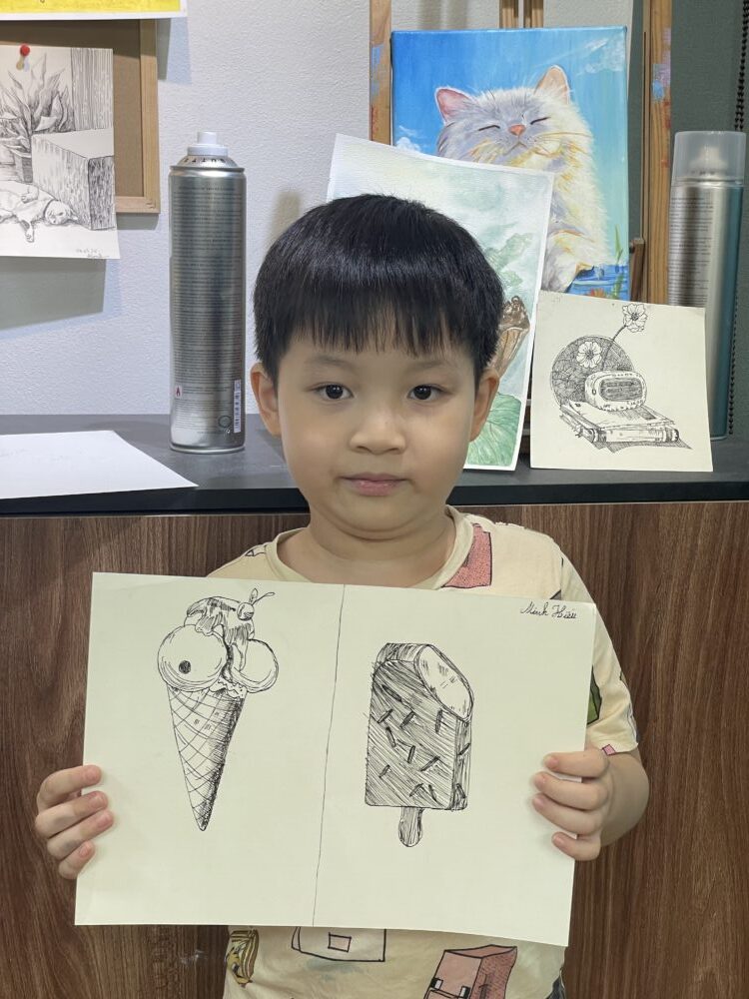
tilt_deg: -9.7
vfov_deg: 36.8
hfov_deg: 28.0
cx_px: 374
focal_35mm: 52
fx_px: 1500
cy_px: 500
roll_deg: -1.0
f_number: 2
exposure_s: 1/100
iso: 80
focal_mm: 6
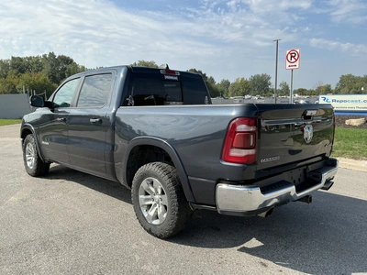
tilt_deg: -5.7
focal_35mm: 28
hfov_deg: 63.4
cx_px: 184
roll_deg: +0.7
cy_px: 138
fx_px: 297
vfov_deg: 49.7
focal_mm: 3
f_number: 1.8
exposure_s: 1/1730
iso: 25
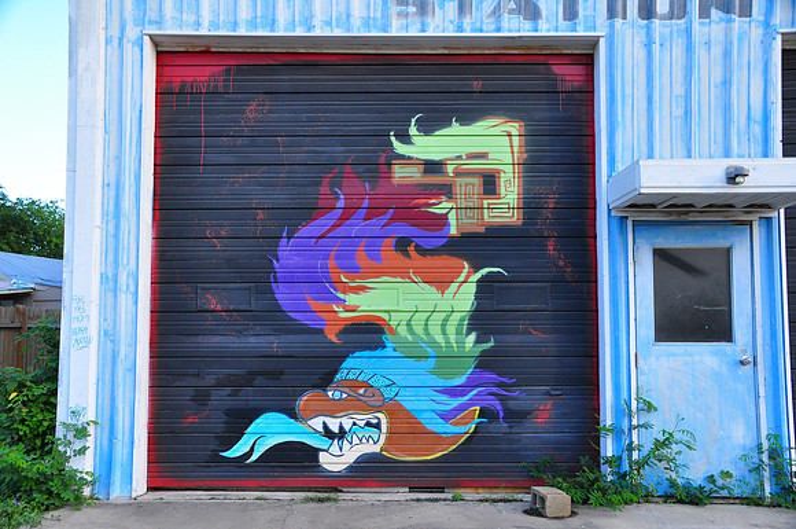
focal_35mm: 36
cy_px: 264
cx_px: 398
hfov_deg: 53.2
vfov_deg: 36.8
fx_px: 795
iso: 800
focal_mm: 24
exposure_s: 1/160
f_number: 7.1
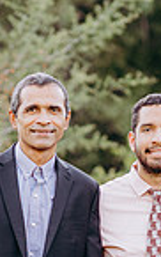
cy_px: 325
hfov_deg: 3.8
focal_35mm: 347
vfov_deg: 6.0
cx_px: 117
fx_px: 2429
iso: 160
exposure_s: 1/200
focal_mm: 85
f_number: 2.2
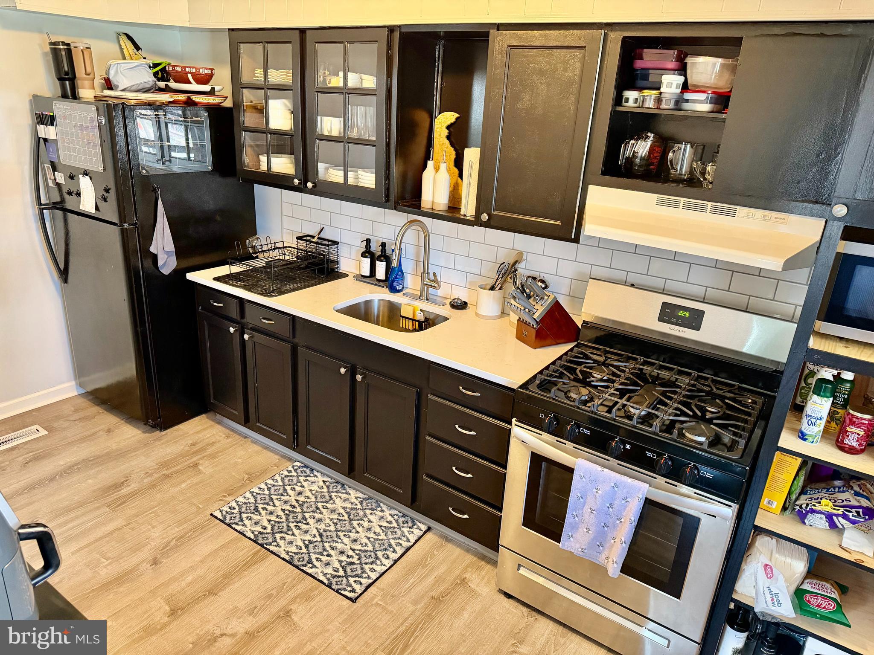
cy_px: 328
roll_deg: -3.7
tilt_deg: -20.0
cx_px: 437
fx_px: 606
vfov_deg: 56.8
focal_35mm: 24
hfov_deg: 71.6
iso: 500
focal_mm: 6.76
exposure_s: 1/60
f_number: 1.78
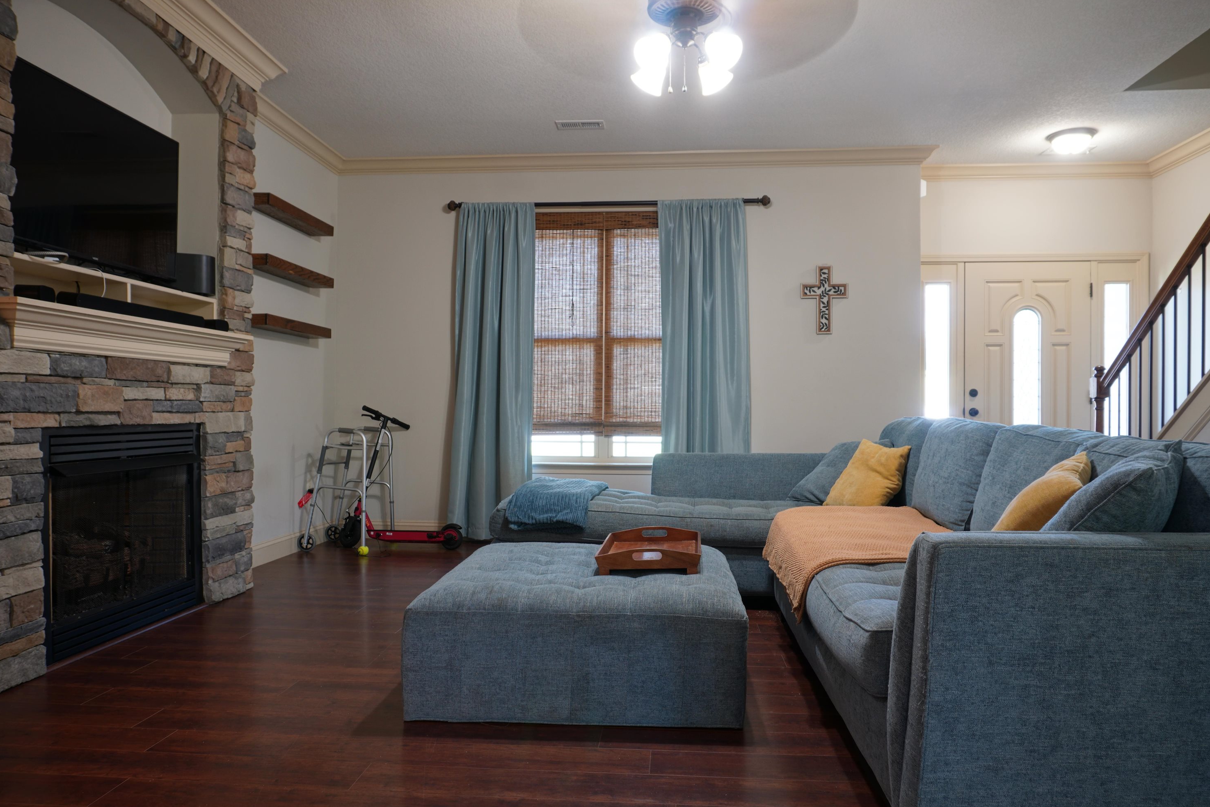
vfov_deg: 51.3
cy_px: 416
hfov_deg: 71.5
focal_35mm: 25
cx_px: 603
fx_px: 840
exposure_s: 1/2
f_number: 6.3
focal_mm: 16
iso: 125
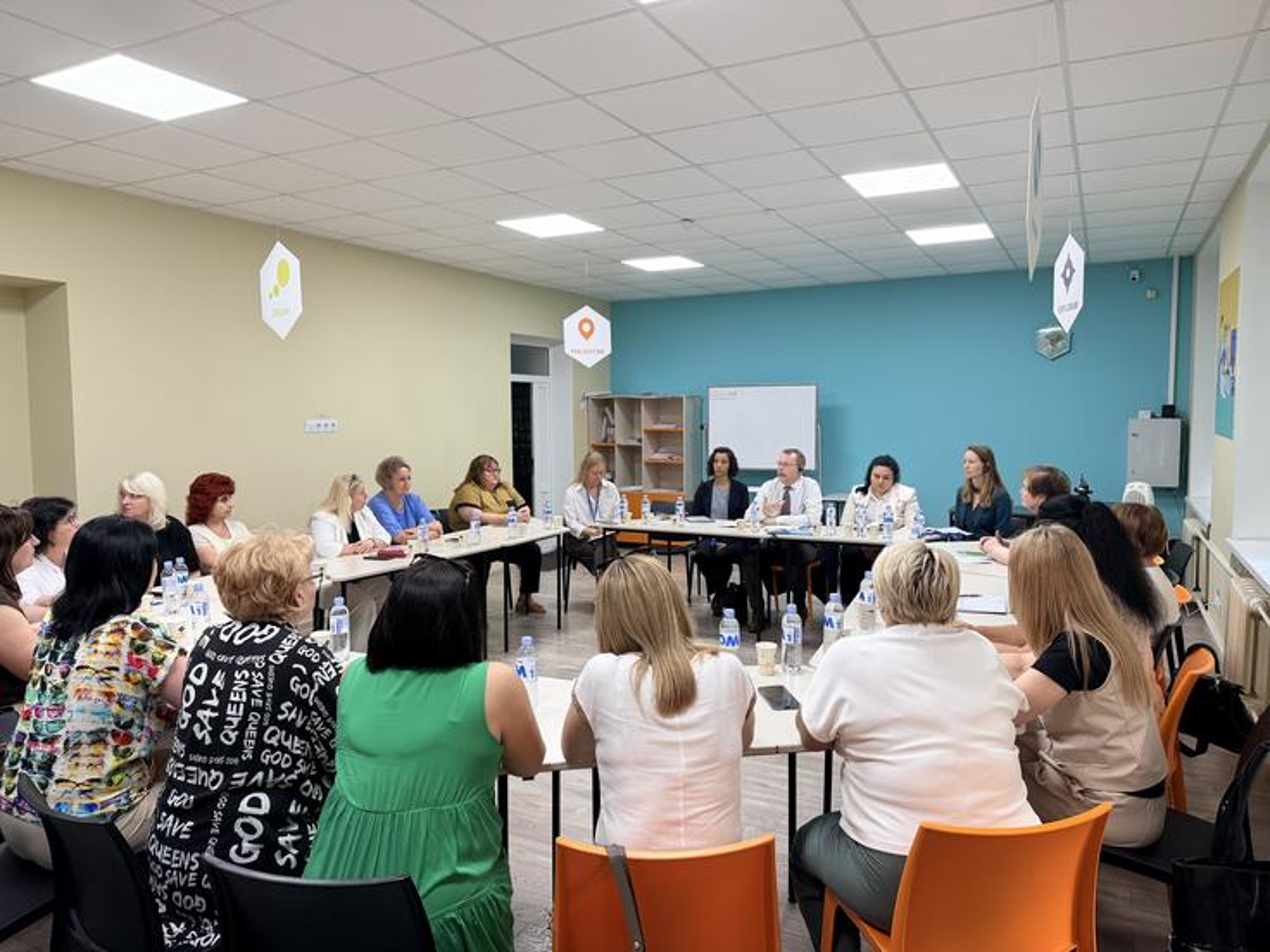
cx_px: 635
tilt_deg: -4.7
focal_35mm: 24
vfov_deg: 56.8
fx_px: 881
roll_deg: +0.8
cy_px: 476
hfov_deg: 71.6
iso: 160
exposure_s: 1/100
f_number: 1.78
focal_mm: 6.76
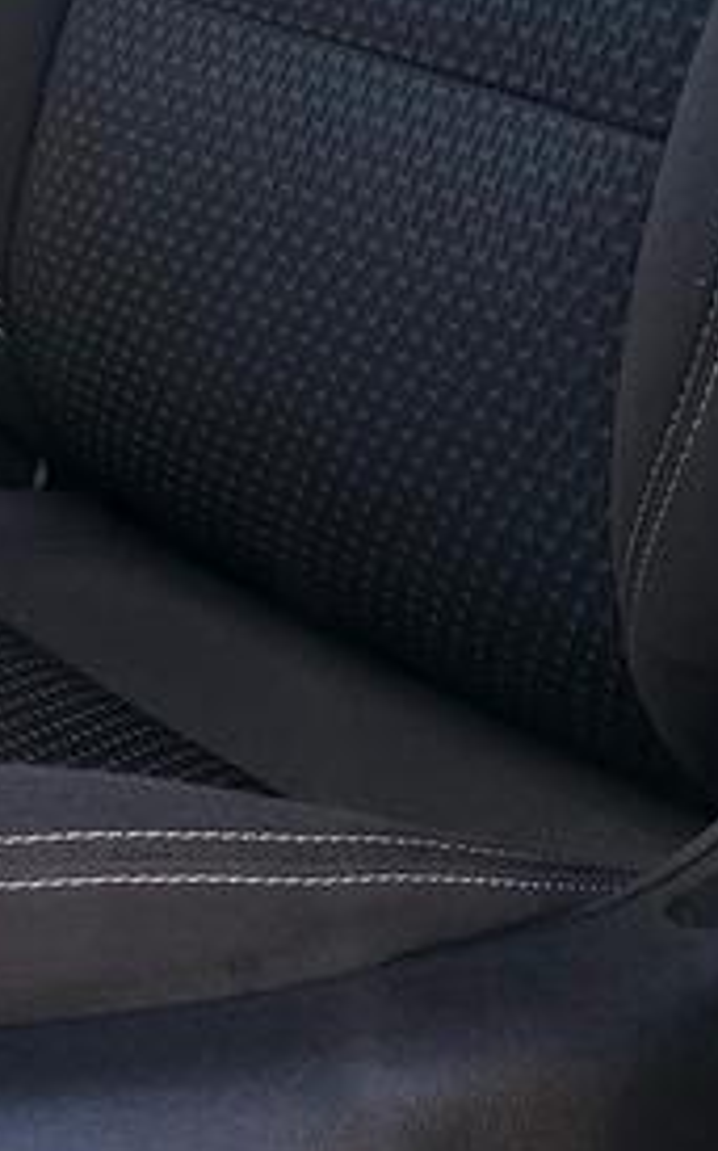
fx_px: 3730
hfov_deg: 9.9
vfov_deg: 16.9
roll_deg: +2.0
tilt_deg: -5.0
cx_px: -907
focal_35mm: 119
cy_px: -181
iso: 100
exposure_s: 1/637
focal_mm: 6.76
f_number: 1.78
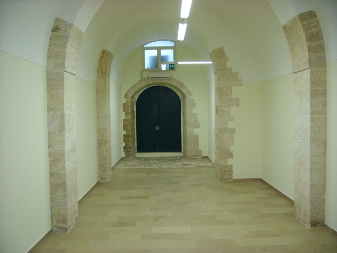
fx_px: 370
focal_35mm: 38
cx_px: 168
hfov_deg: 49.0
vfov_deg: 37.7
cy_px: 126
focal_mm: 7.8
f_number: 2.8
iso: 100
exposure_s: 1/30
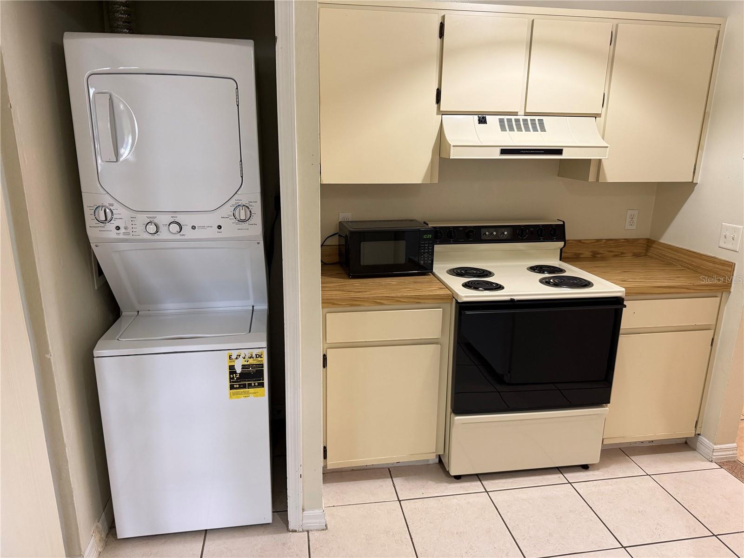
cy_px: 279
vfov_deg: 56.8
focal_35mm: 24
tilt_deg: -15.1
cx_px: 372
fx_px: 516
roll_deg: -0.4
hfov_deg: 71.6
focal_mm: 6.76
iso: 200
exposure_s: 1/60
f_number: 1.78
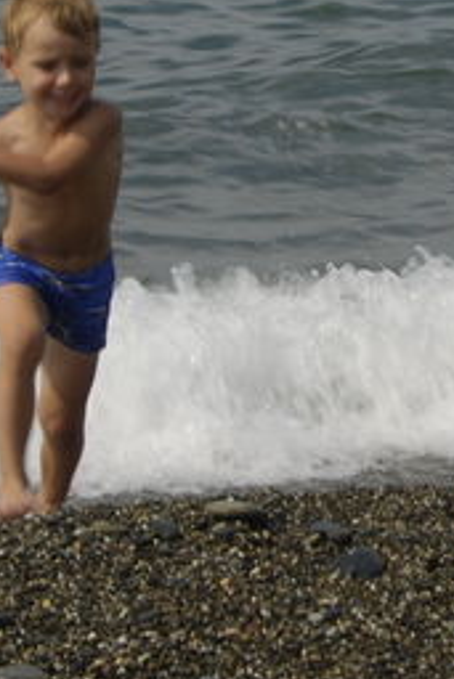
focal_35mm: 232
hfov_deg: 5.8
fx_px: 4382
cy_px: -45
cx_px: 791
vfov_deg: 8.8
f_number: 16
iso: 100
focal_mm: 44
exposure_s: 1/50
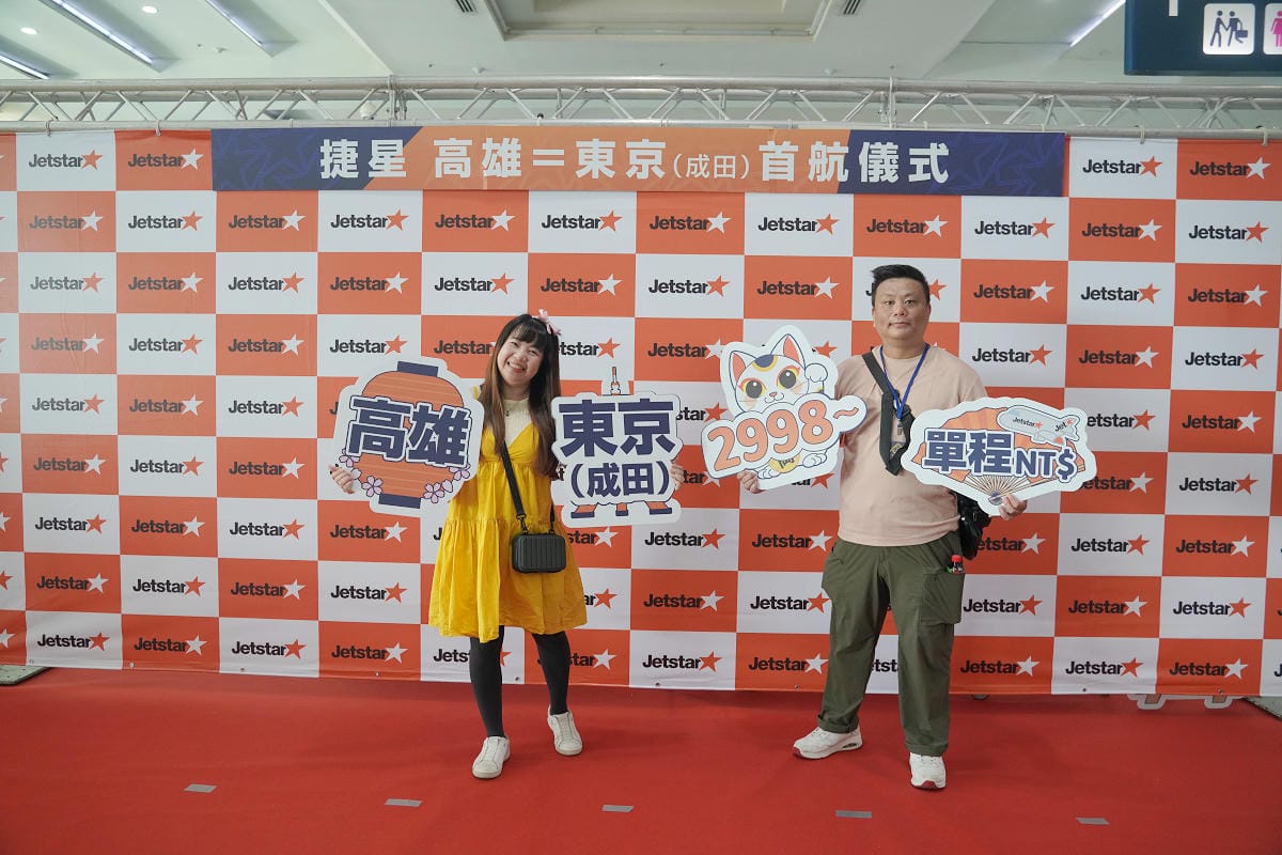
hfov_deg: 65.5
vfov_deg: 46.4
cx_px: 641
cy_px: 428
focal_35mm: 28
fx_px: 997
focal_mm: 28
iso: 1600
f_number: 4
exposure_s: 1/160
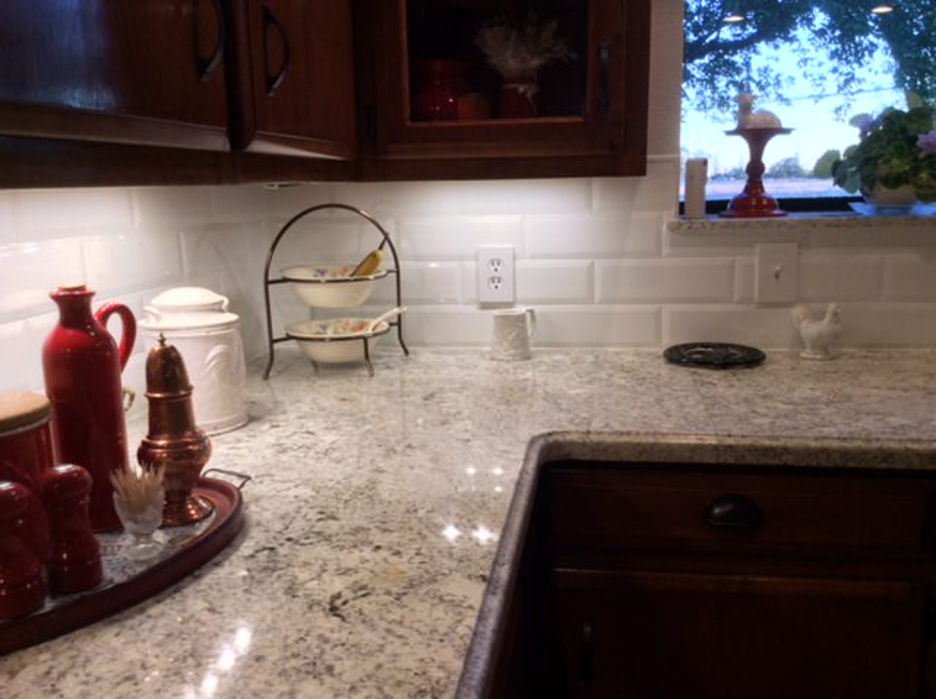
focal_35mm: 32
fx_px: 864
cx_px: 468
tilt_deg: -11.3
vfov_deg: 44.1
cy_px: 350
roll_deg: +1.1
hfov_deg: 56.9
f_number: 2.4
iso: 40
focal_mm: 3.3
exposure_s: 1/40
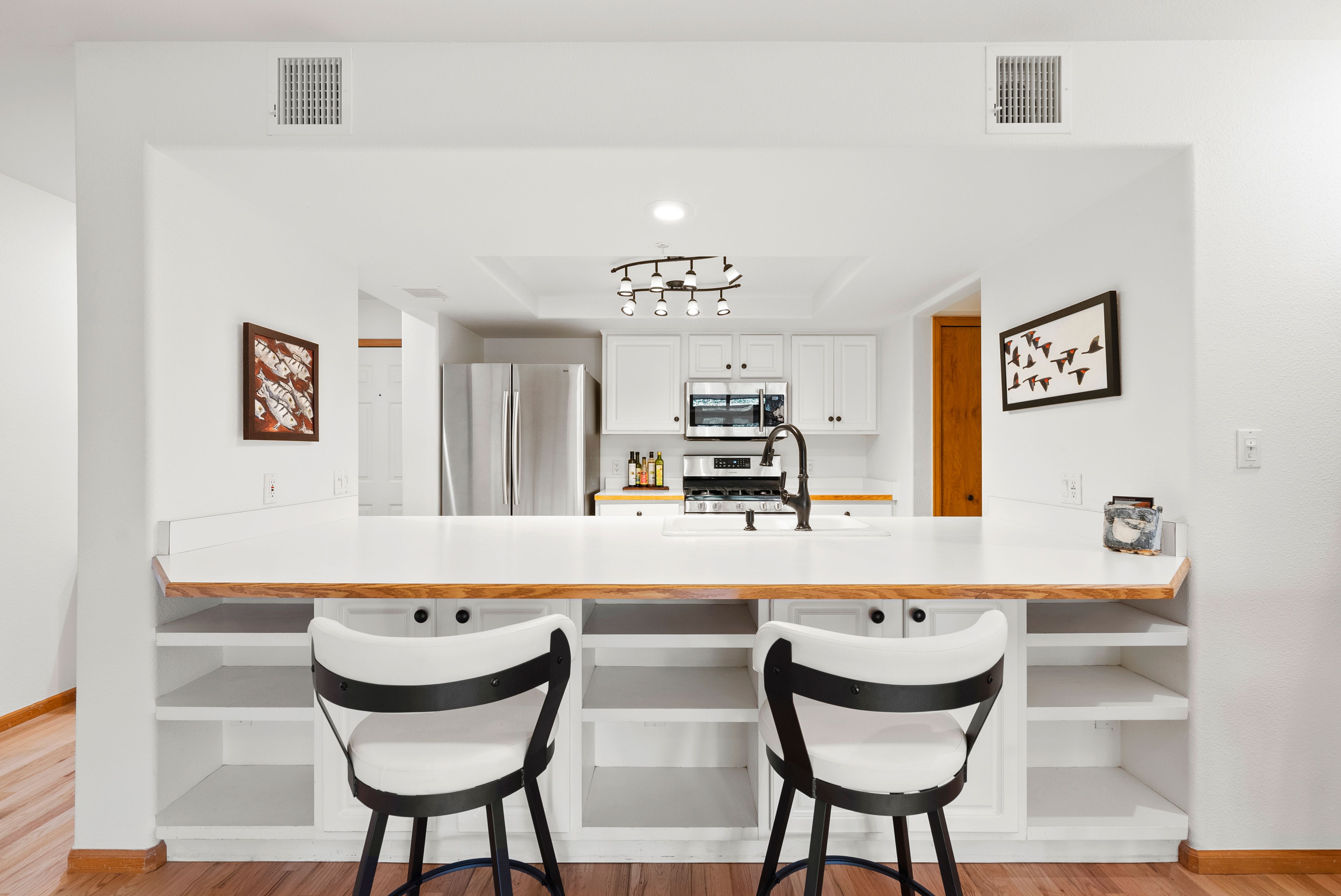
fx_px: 559
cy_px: 448
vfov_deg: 77.4
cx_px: 670
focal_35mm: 15
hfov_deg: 100.4
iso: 640
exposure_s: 1/6
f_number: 8
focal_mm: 15
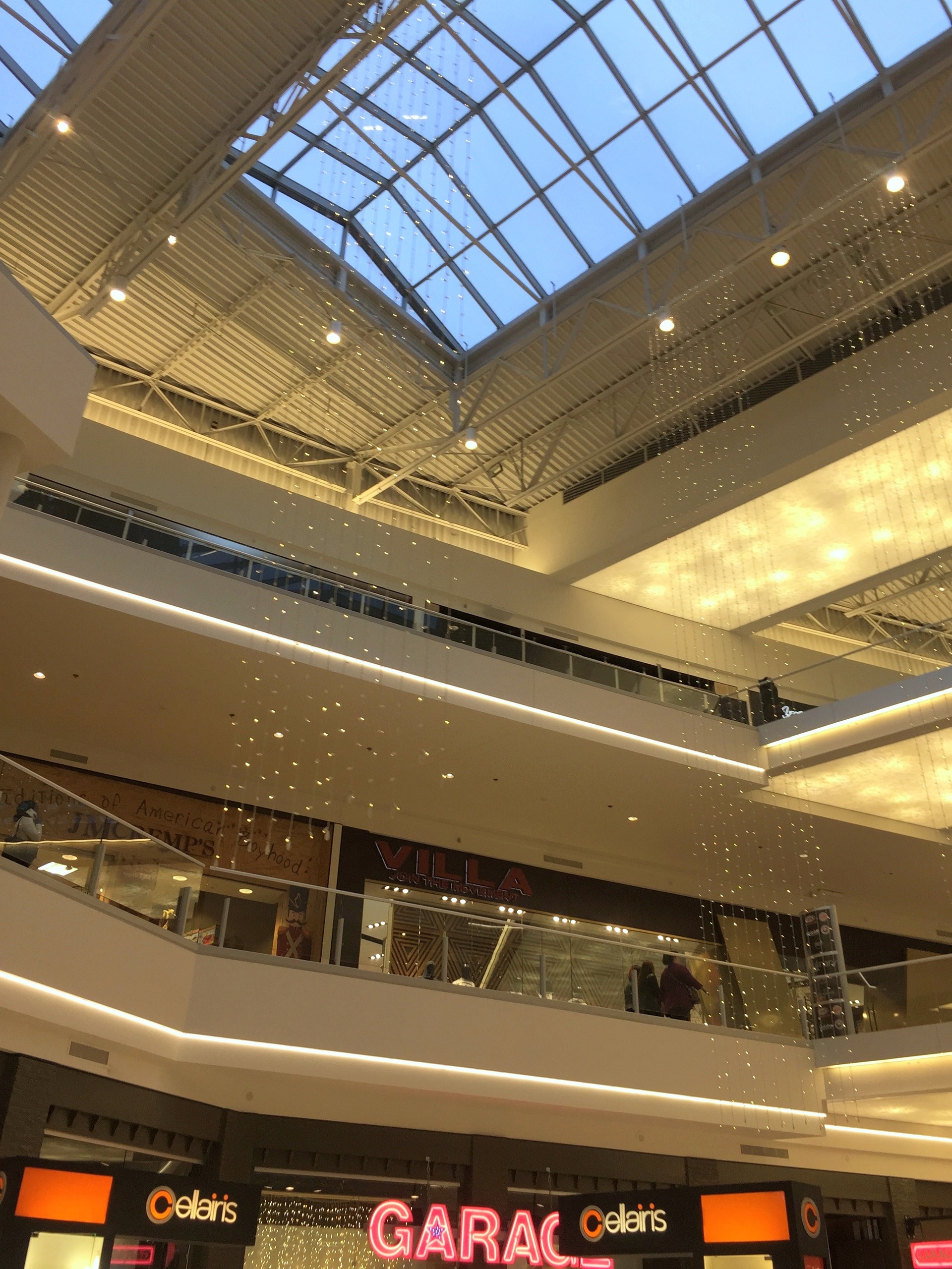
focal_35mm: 29
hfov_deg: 48.2
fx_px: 1063
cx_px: 476
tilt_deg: +33.8
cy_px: 634
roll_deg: -2.6
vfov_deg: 61.7
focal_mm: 4.15
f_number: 2.2
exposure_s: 1/60
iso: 32
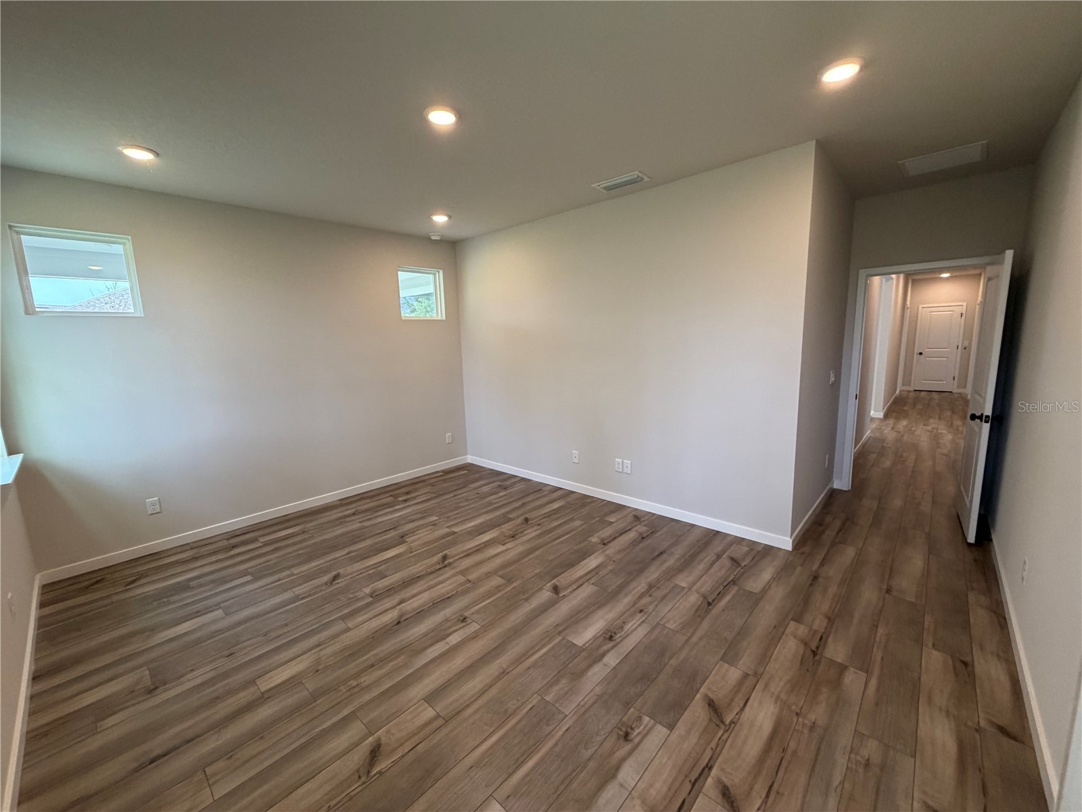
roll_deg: +2.7
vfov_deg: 85.7
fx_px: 438
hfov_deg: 102.1
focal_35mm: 14
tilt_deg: -7.5
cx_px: 541
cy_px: 406
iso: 250
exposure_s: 1/120
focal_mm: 2.22
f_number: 2.2
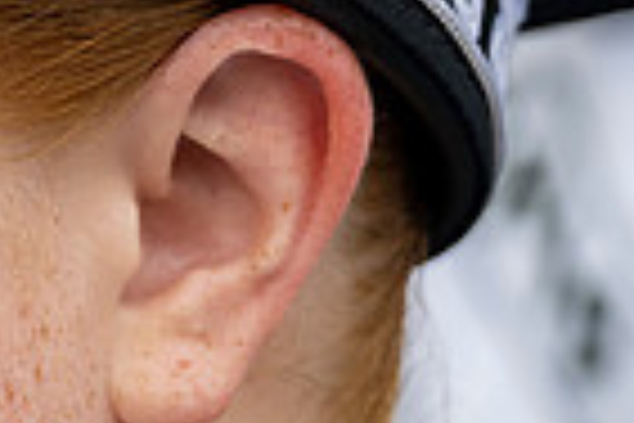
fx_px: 2747
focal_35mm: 156
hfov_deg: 12.2
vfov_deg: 8.8
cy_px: 209
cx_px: -463
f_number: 4
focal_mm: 38
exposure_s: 1/800
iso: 400
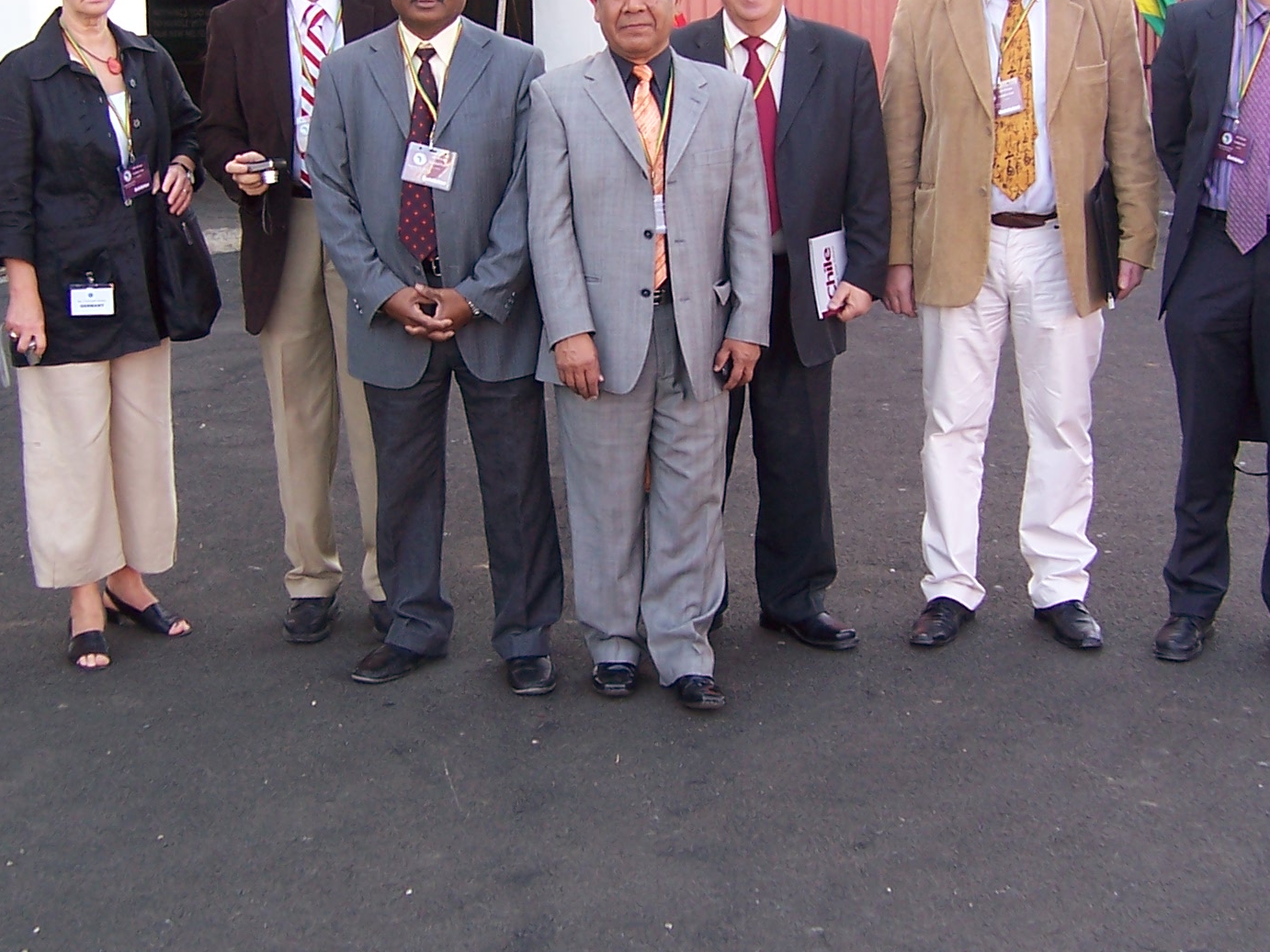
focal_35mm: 60
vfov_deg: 24.3
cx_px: 570
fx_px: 2202
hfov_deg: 32.2
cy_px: 328
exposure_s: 1/90
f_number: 3
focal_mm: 6
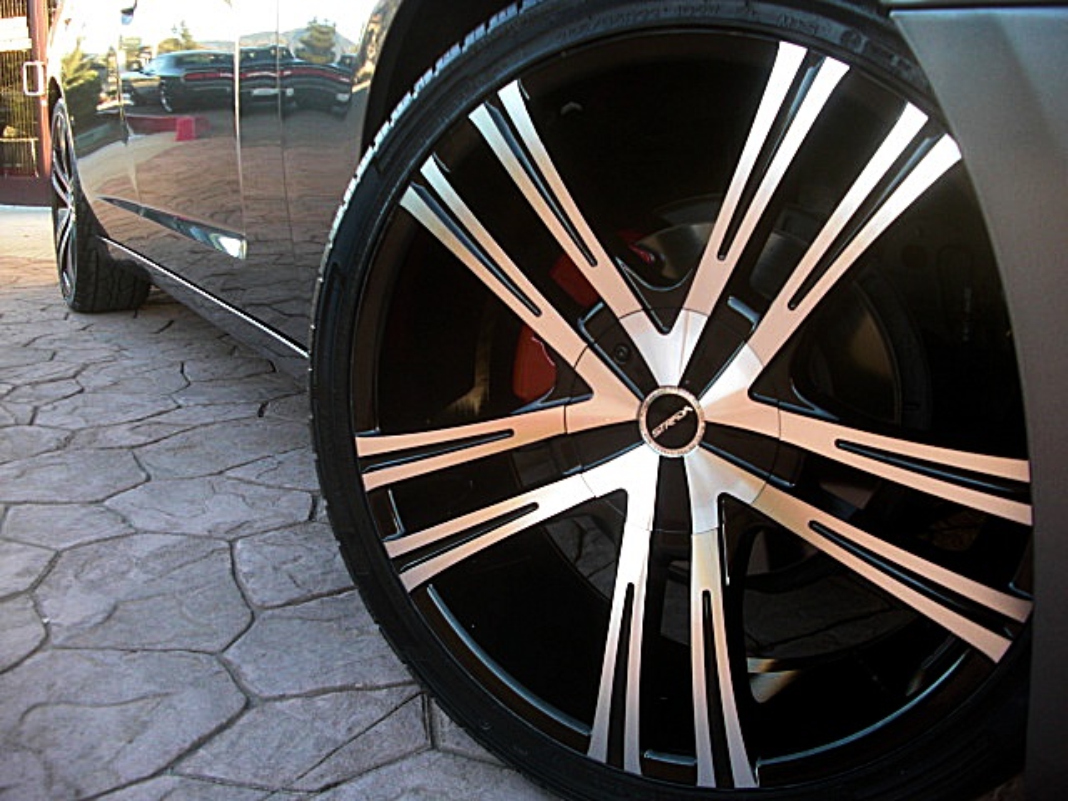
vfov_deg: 39.7
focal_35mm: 36
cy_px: 400
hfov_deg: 51.4
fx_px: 1111
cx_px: 534
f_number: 2.8
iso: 100
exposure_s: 1/60
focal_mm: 6.3
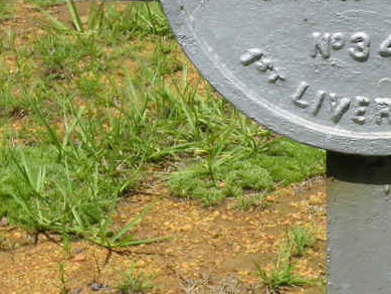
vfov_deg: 4.5
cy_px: -75
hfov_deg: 5.9
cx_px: 467
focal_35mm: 333
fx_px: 3763
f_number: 5.6
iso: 64
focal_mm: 19.2
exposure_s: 1/320
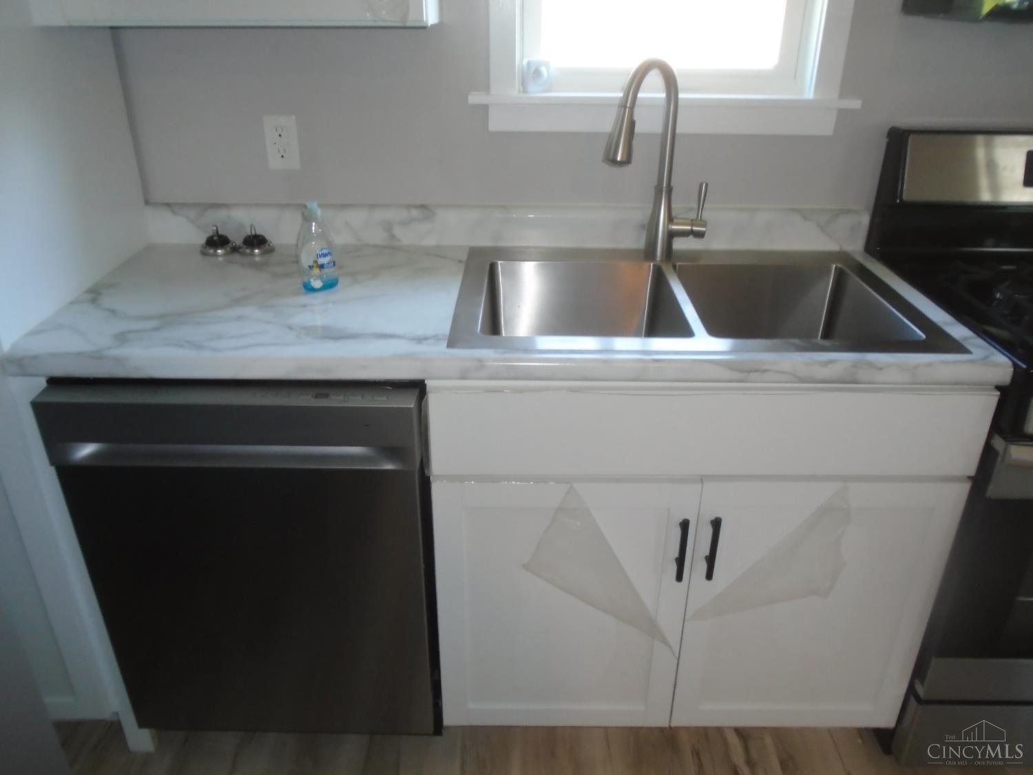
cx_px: 516
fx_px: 776
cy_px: 388
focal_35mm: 26
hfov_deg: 67.3
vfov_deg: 53.1
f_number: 3.2
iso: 200
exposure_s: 1/30
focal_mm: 4.6
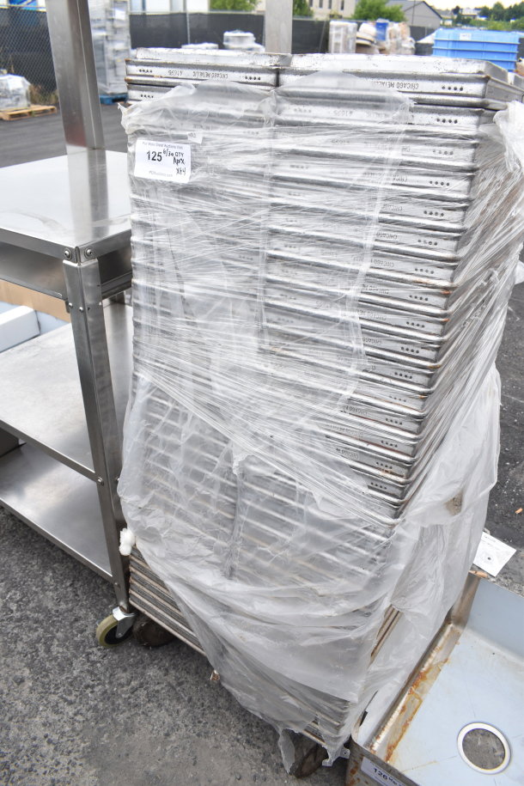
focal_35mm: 27
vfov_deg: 67.4
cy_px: 393
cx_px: 262
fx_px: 589
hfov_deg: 47.9
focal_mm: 18
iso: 200
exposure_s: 1/160
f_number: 6.3
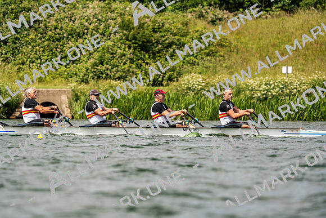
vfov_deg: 4.3
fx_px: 2907
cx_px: 163
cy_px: 109
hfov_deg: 6.4
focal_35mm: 321
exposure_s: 1/2000
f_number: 6.3
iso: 250
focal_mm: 321
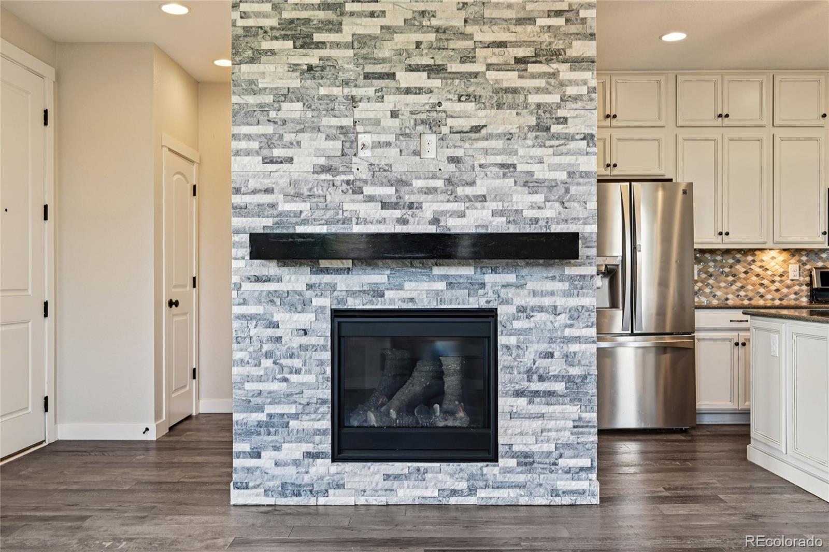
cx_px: 414
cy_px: 276
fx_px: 691
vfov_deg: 43.6
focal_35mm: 30
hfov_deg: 61.9
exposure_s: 1/30
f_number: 8
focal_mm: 30
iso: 400
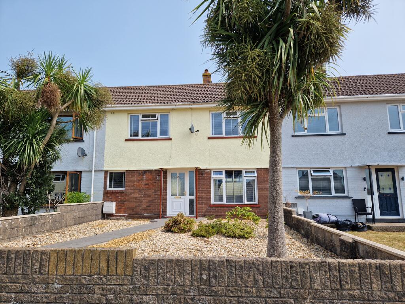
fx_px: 269
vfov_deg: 58.9
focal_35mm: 23
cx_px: 202
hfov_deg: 73.9
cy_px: 152
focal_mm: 5.4
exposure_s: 1/1680
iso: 50
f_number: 1.8
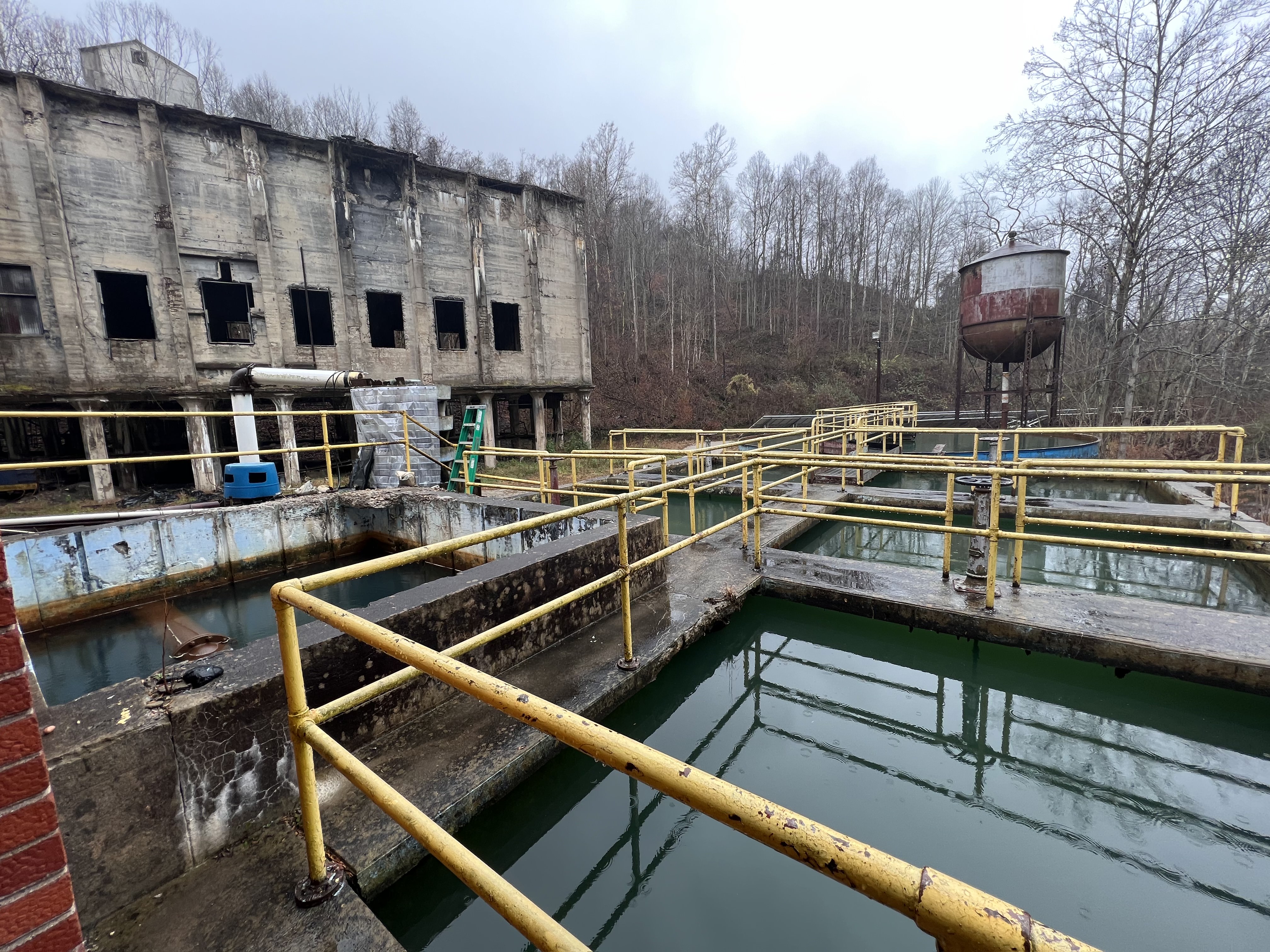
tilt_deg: -8.3
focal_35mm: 13
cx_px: 635
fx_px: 477
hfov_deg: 106.2
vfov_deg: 89.9
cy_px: 476
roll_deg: +1.9
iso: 50
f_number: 1.8
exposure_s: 1/99
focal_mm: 1.57
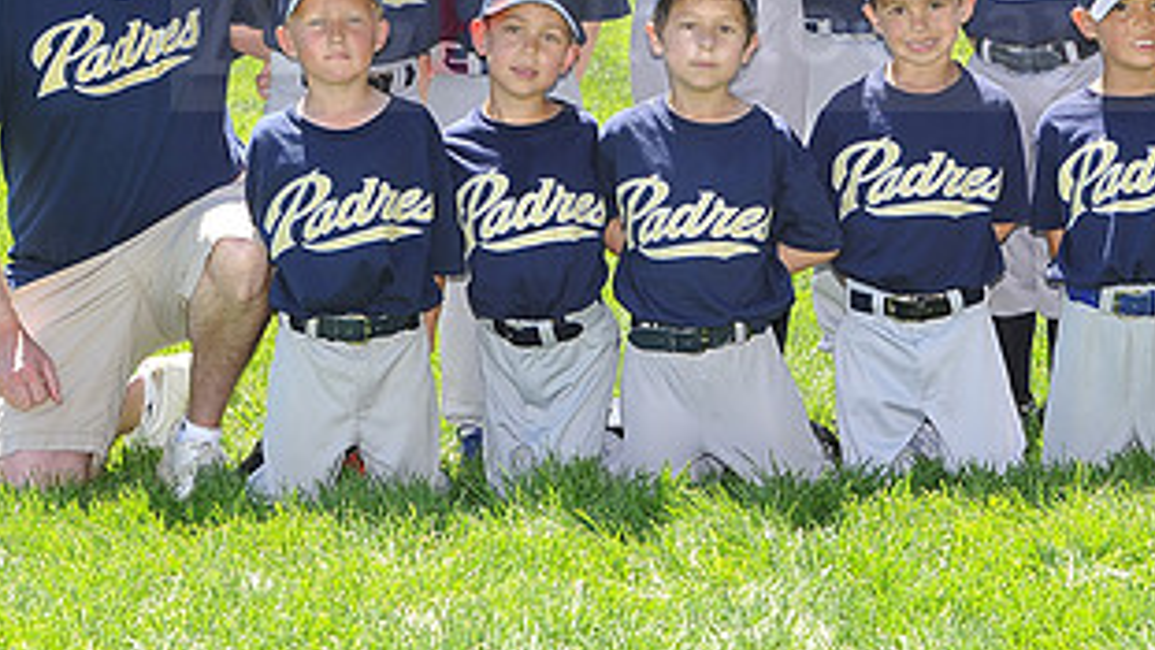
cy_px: 0
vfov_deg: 7.7
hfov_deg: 13.8
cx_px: 795
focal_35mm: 156
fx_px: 4778
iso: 200
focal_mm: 80
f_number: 7.1
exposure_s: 1/160
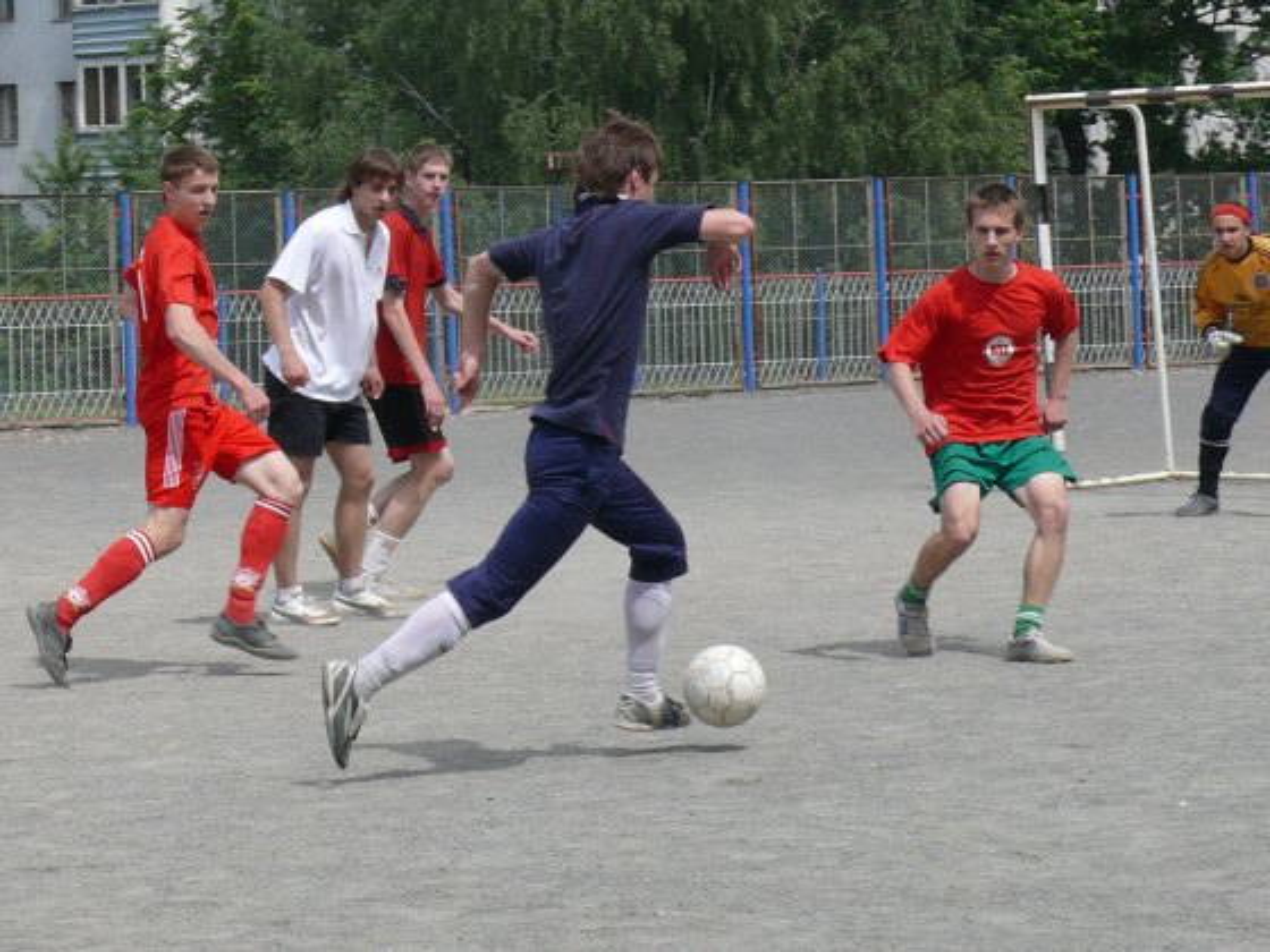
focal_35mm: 143
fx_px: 5246
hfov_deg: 13.8
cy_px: 476
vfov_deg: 10.4
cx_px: 635
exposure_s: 1/500
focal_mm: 16.9
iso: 100
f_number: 6.3
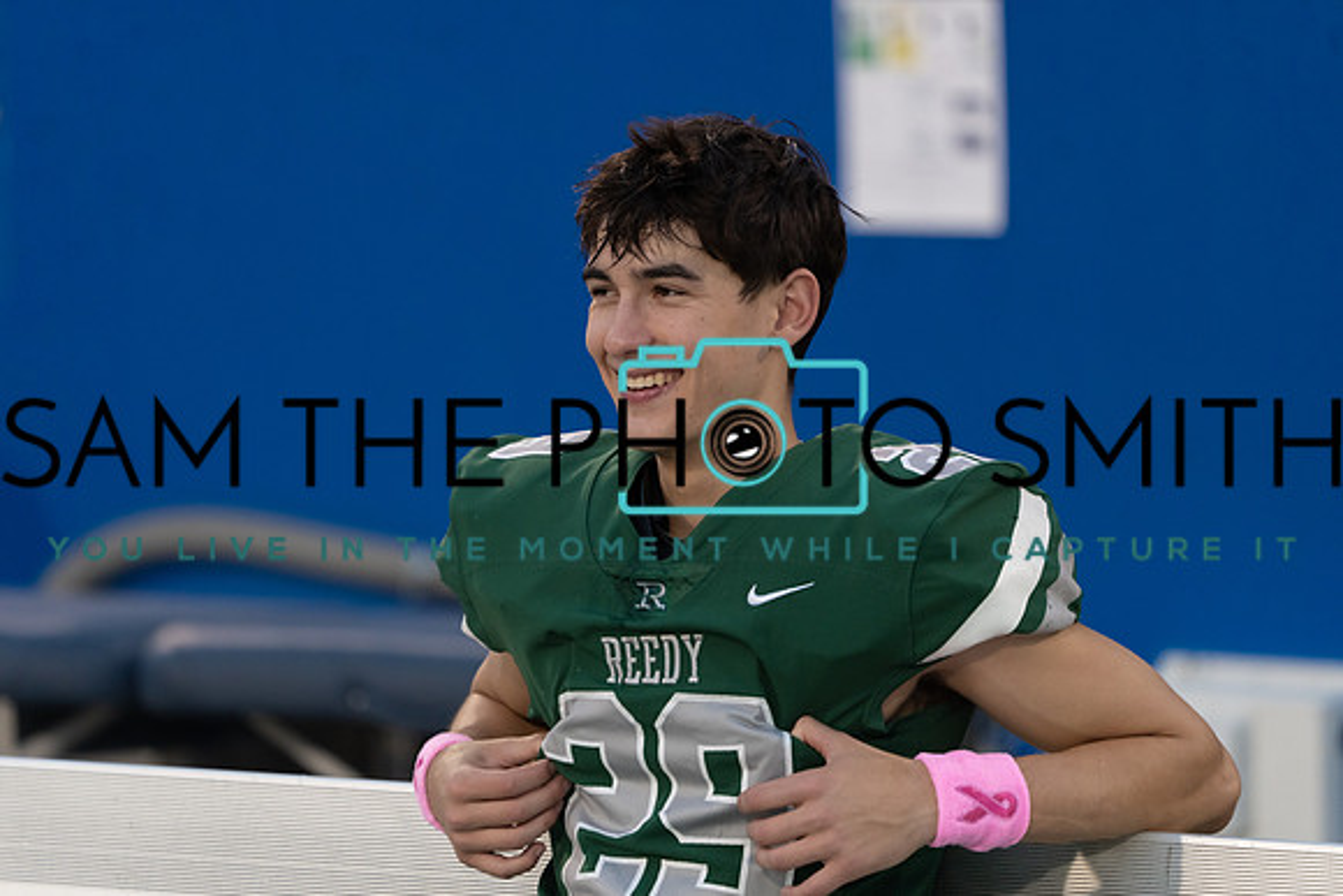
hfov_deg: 5.5
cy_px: 448
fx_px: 13918
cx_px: 672
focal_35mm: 373
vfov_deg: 3.7
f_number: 5.6
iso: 2000
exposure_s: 1/500
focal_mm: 373
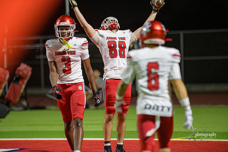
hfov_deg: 7.6
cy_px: 76
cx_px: 114
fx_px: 1710
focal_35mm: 270
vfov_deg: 5.1
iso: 2000
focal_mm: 270
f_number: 2.8
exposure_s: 1/250
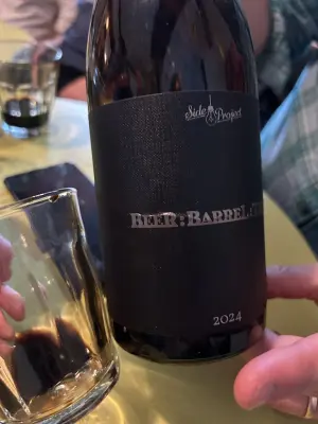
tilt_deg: -38.0
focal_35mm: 26
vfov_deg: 67.3
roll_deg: -8.7
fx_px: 318
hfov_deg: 53.1
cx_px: 159
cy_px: 212
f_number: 1.5
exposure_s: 1/29
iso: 640
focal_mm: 5.7
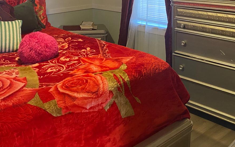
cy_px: 32
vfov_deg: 28.1
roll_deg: +0.5
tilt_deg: -10.8
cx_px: 92
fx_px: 288
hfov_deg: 44.1
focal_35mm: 45
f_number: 1.8
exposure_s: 1/40
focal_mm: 4.25
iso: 500
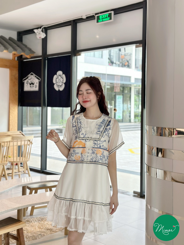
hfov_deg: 30.3
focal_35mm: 48
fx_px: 340
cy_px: 122
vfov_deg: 39.7
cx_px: 92
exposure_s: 1/232
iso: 80
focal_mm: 6.86
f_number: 1.78
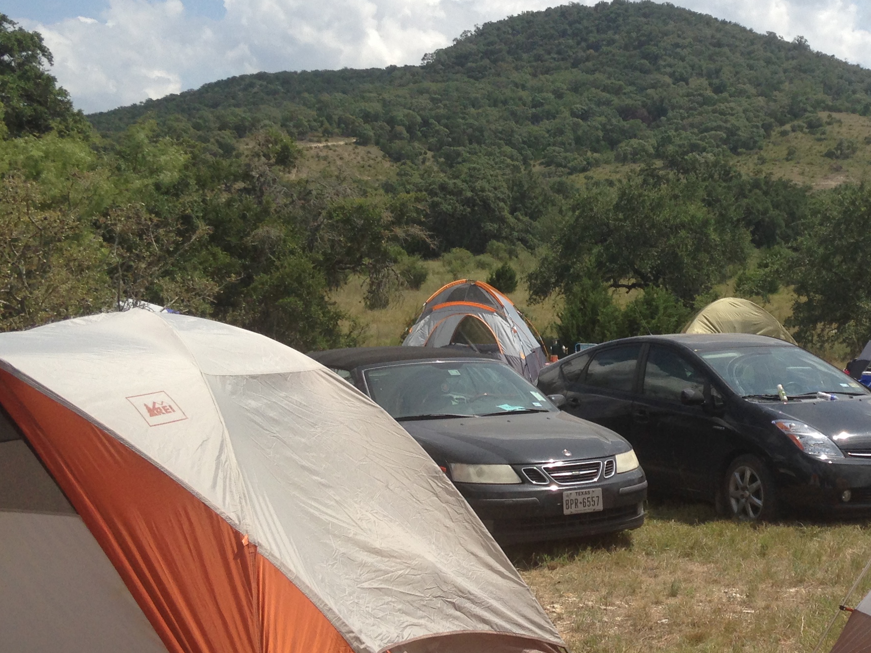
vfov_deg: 24.0
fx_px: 1535
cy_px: 270
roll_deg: -2.4
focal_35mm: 61
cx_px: 724
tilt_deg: +0.5
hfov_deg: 30.7
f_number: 2.4
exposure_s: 1/2169
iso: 50
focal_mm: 4.12
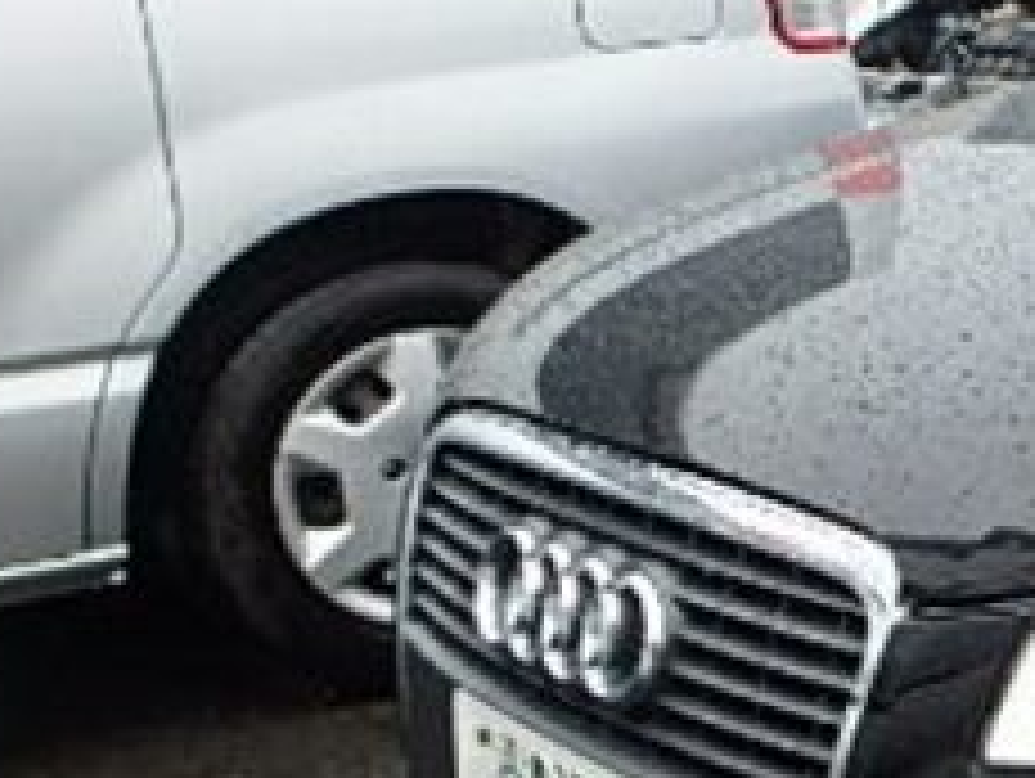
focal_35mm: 70
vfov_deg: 21.0
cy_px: 490
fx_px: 2095
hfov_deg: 23.0
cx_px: 1516
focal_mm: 3.7
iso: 125
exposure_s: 1/250
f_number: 3.5
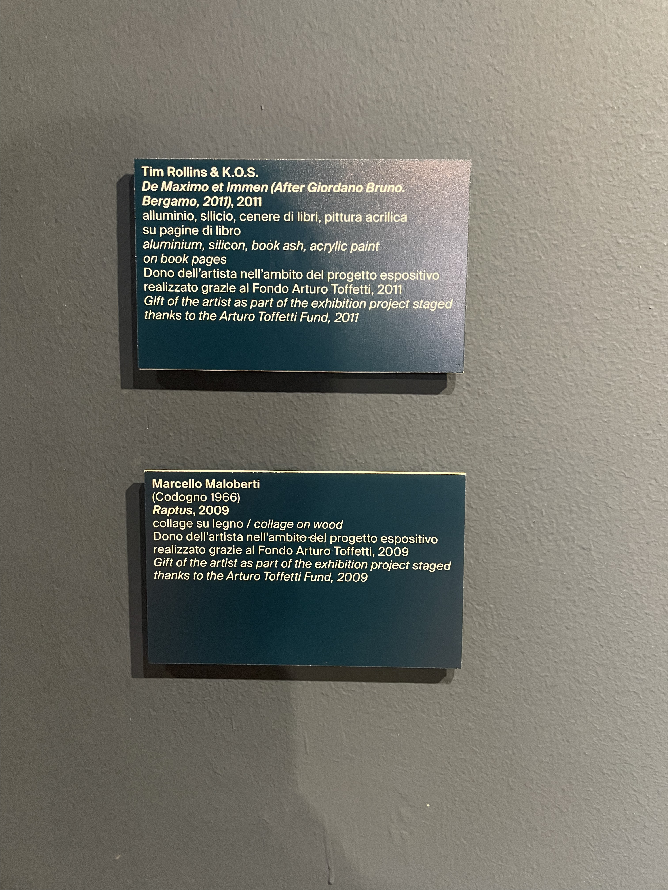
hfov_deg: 53.1
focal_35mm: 26
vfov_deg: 67.3
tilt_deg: -5.9
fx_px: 669
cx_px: 334
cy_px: 445
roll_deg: -0.8
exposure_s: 1/25
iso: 640
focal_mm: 4.2
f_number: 1.6
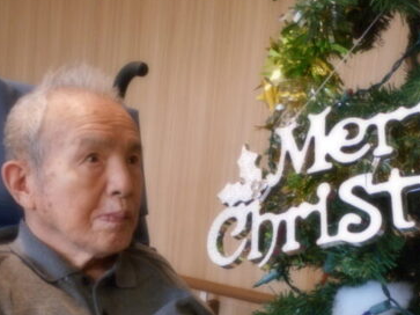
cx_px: 283
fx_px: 522
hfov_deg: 43.2
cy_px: 252
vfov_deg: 32.6
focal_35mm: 43
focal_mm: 4.6
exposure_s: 1/30
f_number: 3.2
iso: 250
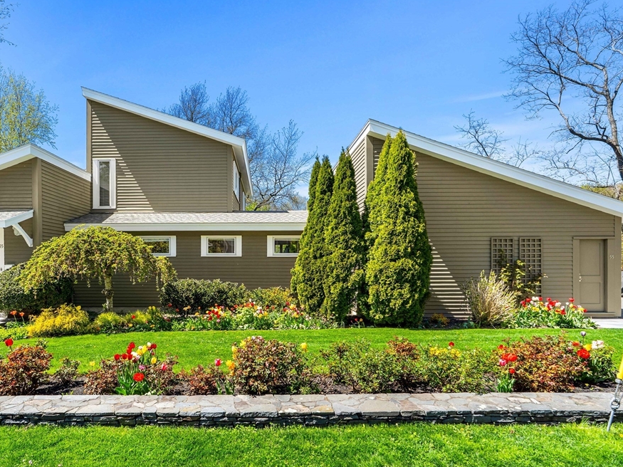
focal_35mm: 18
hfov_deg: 87.2
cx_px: 267
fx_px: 324
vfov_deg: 71.6
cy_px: 239
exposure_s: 1/200
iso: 160
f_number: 8
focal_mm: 16
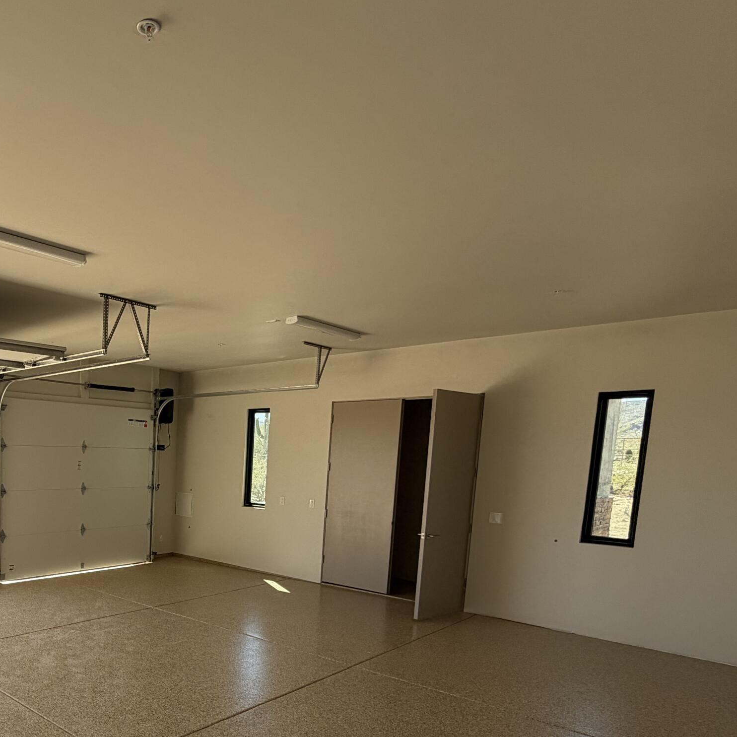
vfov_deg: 60.5
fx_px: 602
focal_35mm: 25
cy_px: 526
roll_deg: -0.9
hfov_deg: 57.2
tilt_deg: -6.2
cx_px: 126
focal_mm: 2.22
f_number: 2.2
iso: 64
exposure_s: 1/416
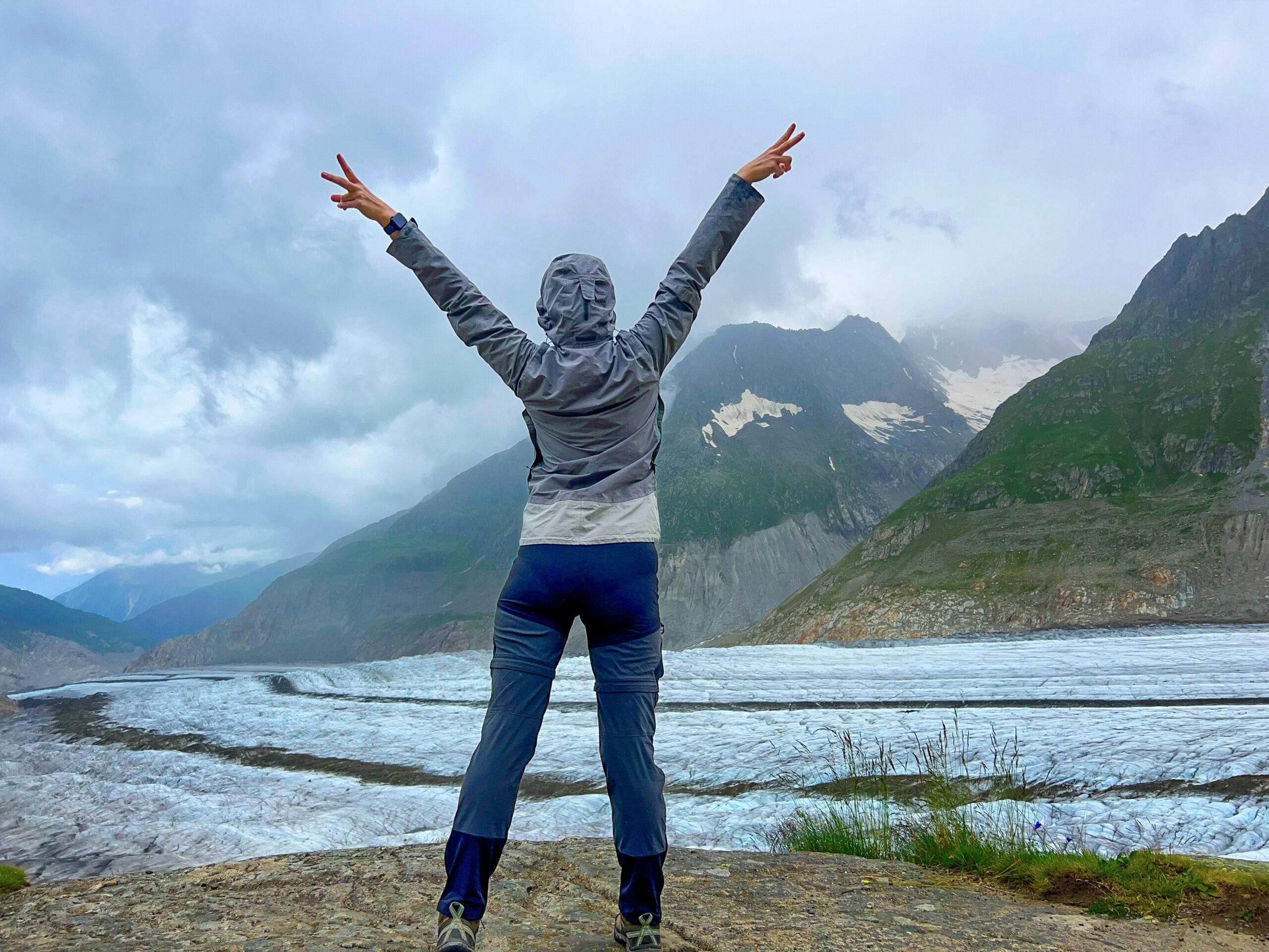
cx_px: 634
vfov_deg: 53.1
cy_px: 476
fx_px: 953
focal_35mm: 26
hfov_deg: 67.3
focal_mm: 5.7
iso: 50
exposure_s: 1/3200
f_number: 1.5
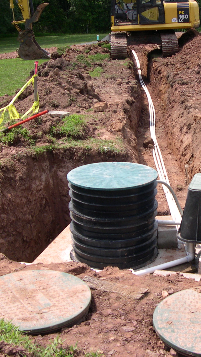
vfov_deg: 37.2
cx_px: 159
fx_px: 531
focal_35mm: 56
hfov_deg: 21.2
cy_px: 177
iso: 100
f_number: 7.6
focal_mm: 8
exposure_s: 1/124
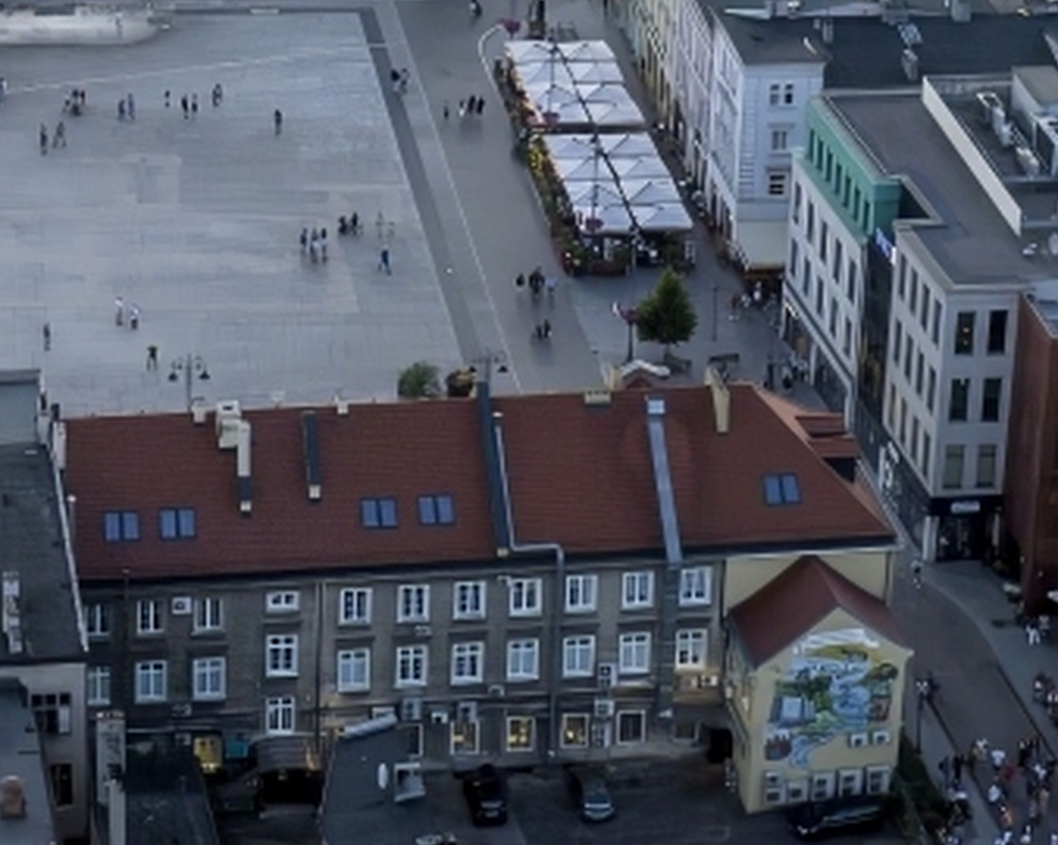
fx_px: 3474
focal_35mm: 111
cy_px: -272
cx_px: 269
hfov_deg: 17.2
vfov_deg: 13.4
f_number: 3.2
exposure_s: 1/100
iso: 200
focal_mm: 12.3
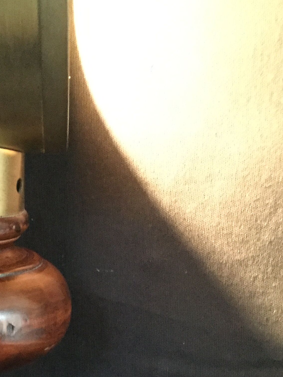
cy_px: 275
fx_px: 730
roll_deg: +1.6
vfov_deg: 28.6
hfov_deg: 21.1
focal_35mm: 67
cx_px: -6
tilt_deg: -13.0
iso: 800
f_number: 2.4
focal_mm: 3.3
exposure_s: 1/17
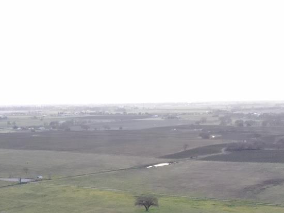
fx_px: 558
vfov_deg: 19.6
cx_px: -17
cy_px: 289
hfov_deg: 26.6
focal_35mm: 68
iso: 500
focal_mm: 4.48
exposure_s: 1/8
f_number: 2.8
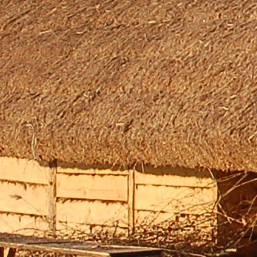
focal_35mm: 299
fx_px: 2511
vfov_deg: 5.8
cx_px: 834
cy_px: -111
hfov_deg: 5.4
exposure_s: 1/200
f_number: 7.1
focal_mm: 26
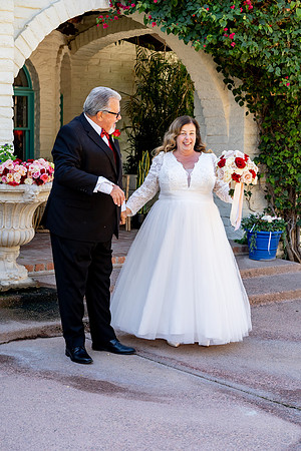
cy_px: 226
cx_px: 150
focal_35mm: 70
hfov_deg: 19.5
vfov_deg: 28.8
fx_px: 878
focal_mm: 70
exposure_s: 1/250
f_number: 5.6
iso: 500
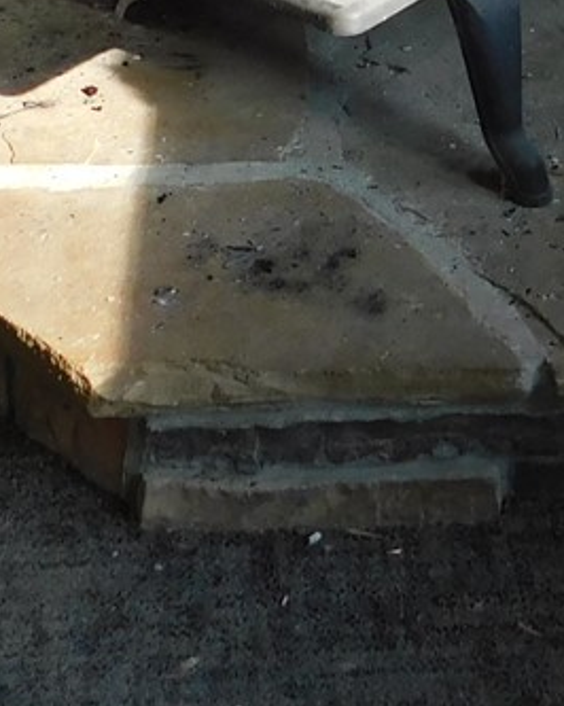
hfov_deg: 14.2
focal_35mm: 108
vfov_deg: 15.7
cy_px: -477
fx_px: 2256
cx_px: 471
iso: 125
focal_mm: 4
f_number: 3
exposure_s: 1/80
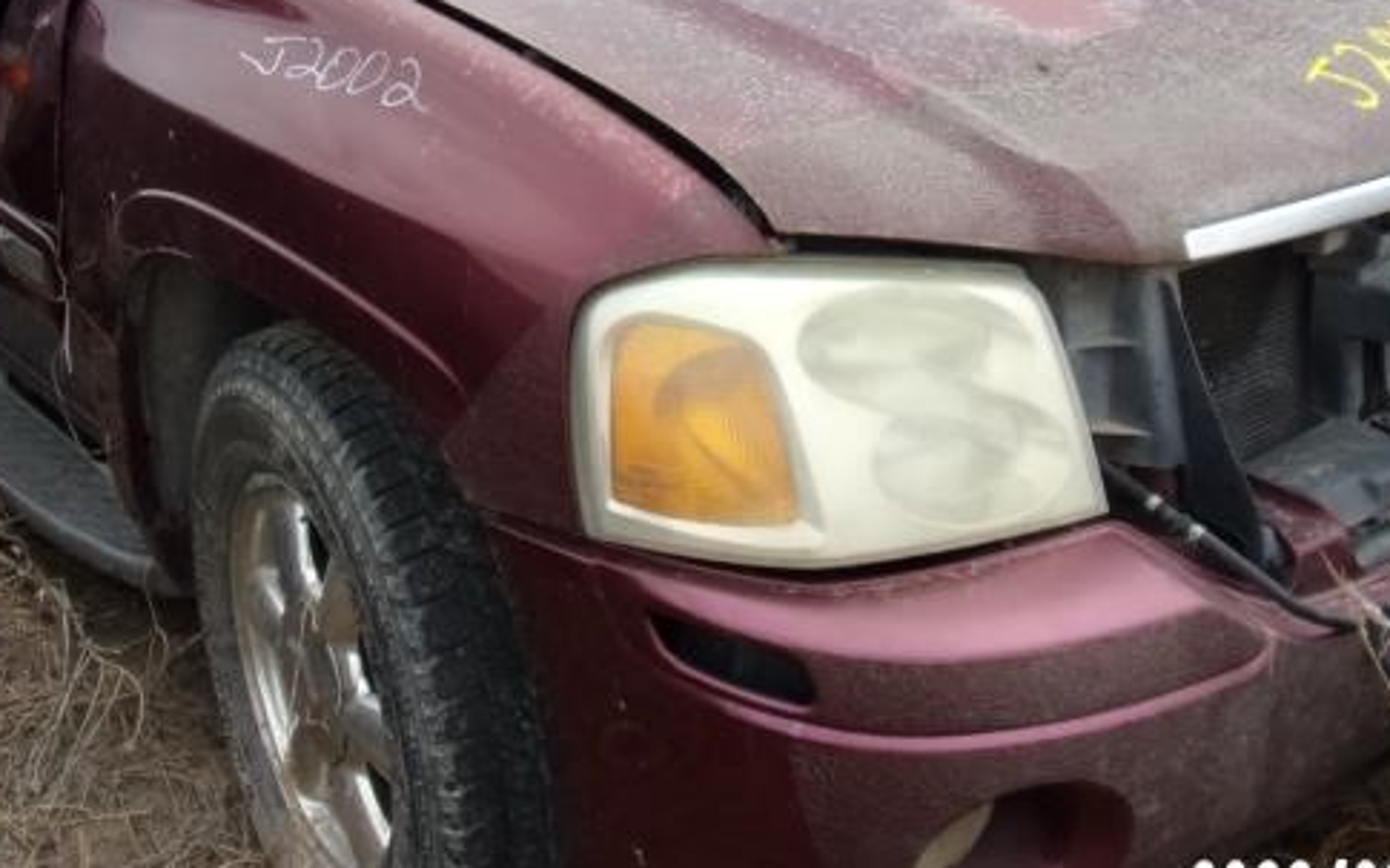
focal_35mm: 42
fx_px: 1591
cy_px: 223
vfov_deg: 30.1
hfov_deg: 47.2
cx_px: 696
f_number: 3.3
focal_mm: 4.3
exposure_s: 1/400
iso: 80
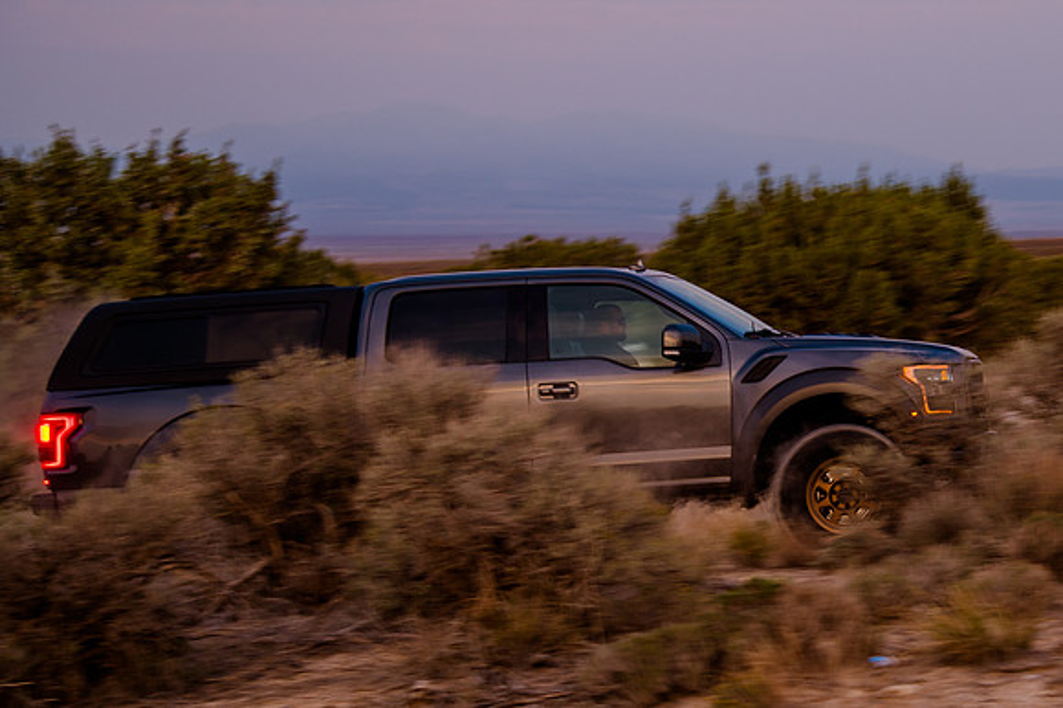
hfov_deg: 19.8
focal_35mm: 101
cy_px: 354
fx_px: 2980
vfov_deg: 13.5
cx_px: 976
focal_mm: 55
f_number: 5
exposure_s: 1/80
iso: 125
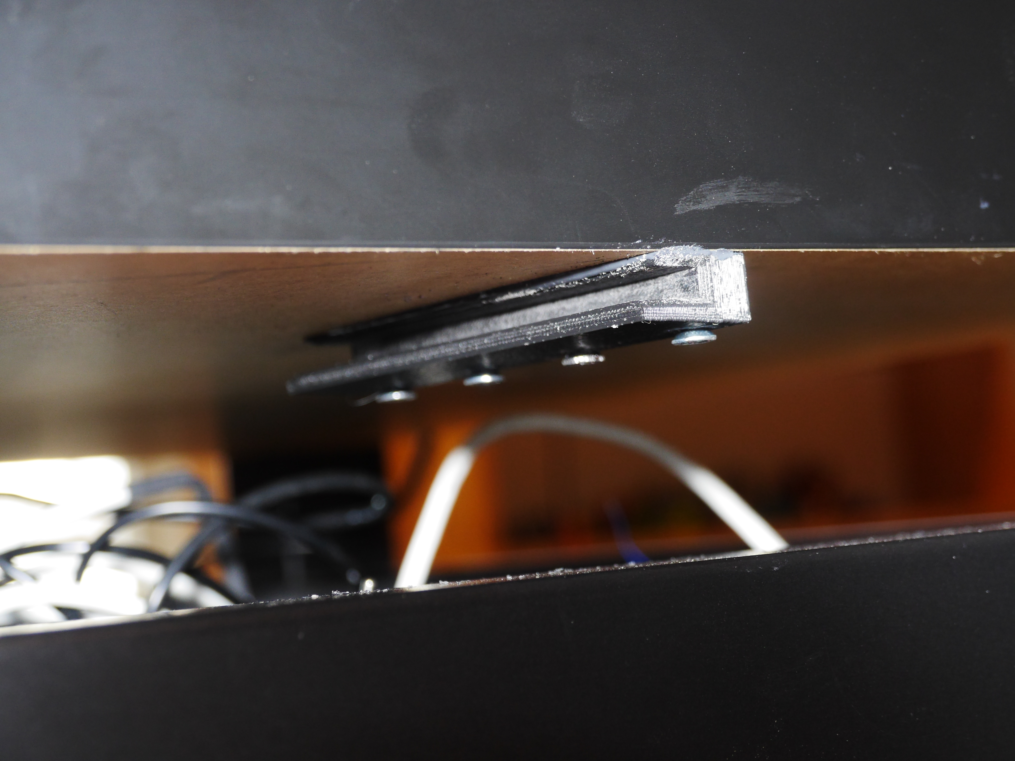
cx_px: 508
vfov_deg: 18.0
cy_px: 380
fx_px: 2404
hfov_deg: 23.8
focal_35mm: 82
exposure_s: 1/30
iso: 1000
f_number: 5.3
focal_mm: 41
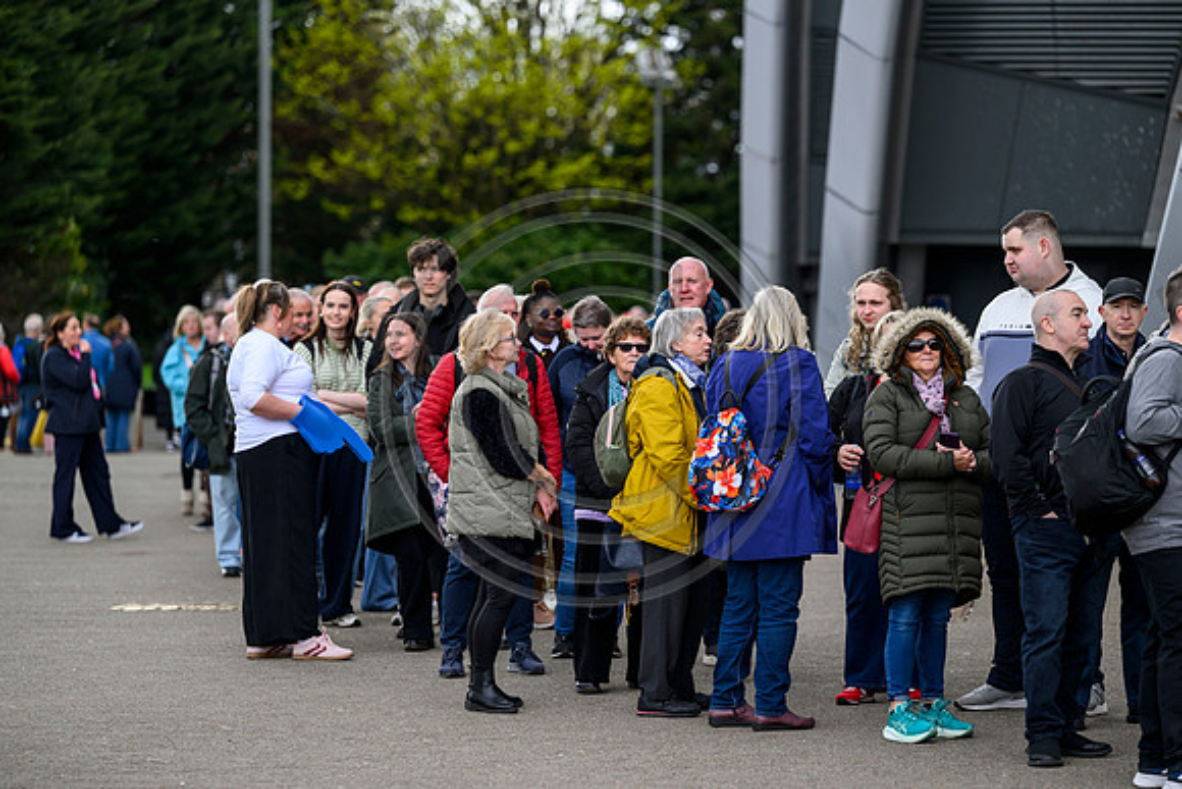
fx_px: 4926
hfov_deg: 13.7
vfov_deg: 9.2
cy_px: 394
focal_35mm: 150
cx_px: 591
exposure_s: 1/1250
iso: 640
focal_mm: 150
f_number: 3.2
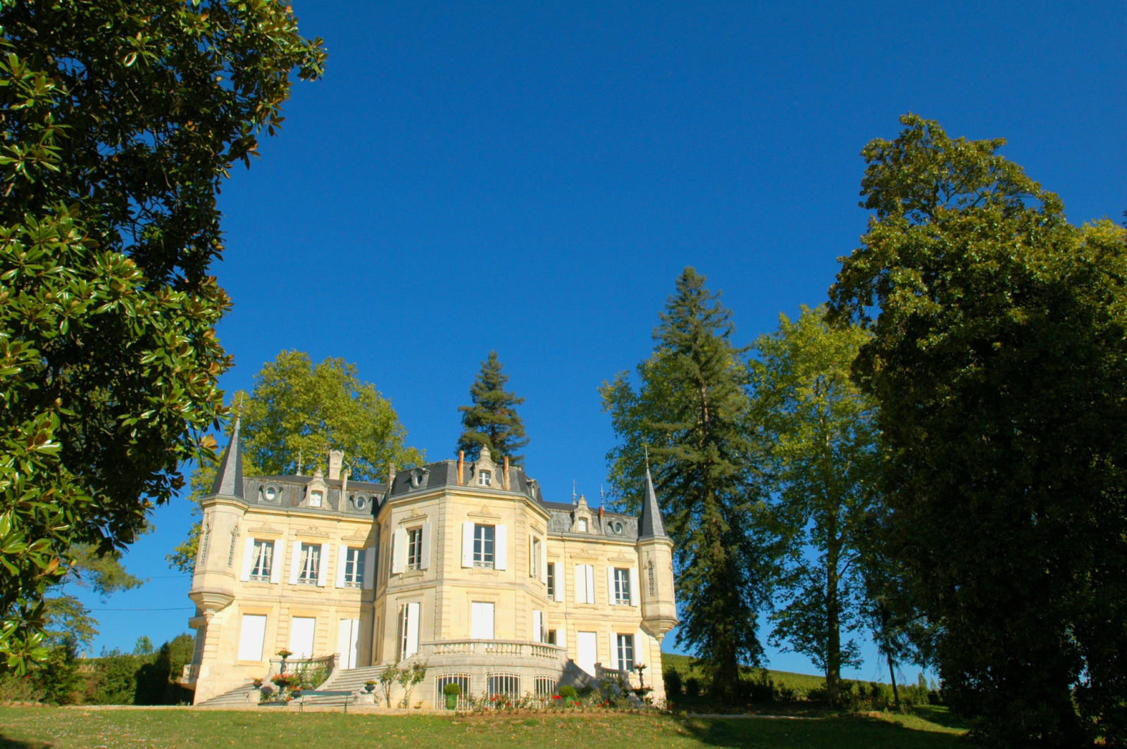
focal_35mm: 26
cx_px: 564
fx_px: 798
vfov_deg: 50.3
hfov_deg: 70.5
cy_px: 374
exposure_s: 1/1000
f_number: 7.1
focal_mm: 17
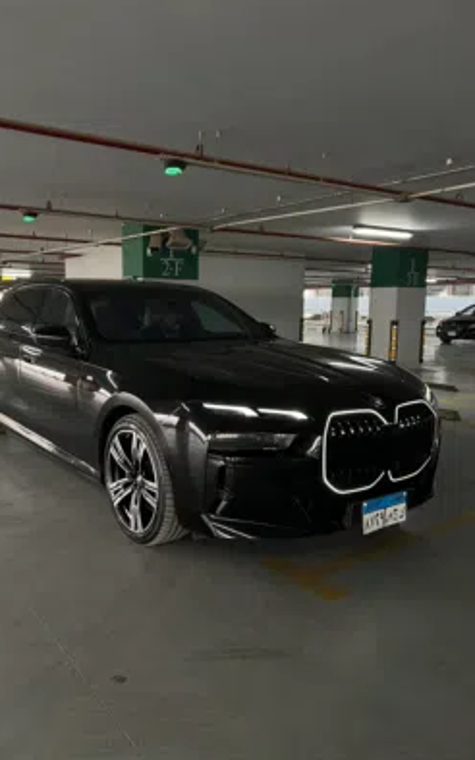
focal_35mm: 28
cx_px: 195
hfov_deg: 44.3
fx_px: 580
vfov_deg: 66.5
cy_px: 376
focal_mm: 5.7
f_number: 1.5
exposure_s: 1/50
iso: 100
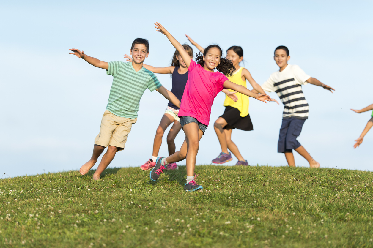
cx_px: 186
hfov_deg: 10.3
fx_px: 2071
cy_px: 124
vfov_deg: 6.9
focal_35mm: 200
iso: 100
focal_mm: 200
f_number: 2.5
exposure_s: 1/1600
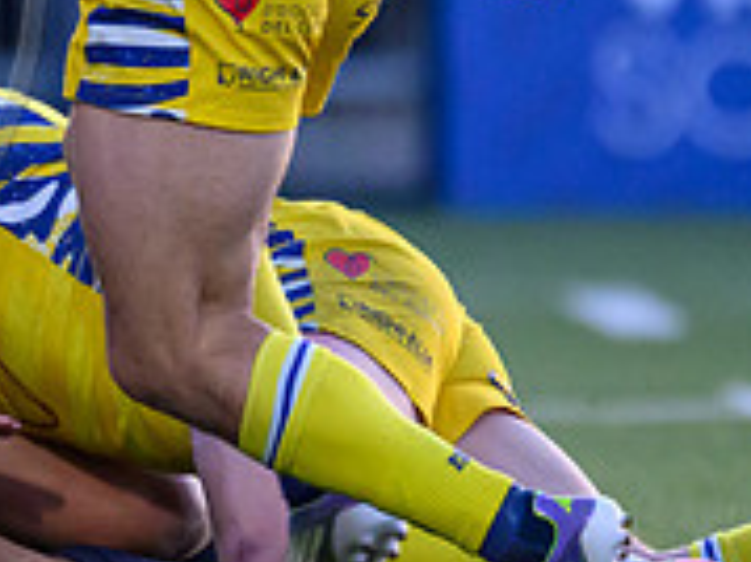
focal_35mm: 2842
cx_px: -719
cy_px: -214
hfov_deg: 0.7
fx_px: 61616
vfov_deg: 0.5
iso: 3200
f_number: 4
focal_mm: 560
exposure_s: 1/1600
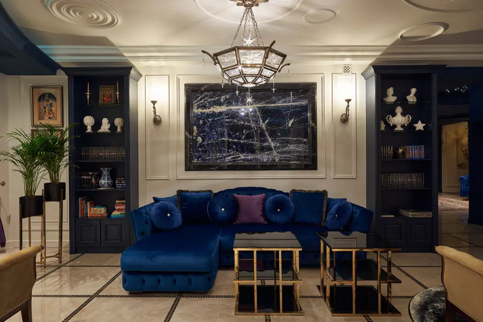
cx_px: 242
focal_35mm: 22
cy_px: 161
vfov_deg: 57.2
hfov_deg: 78.6
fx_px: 295
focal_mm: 22
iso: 100
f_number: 6.3
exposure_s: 1/1.59
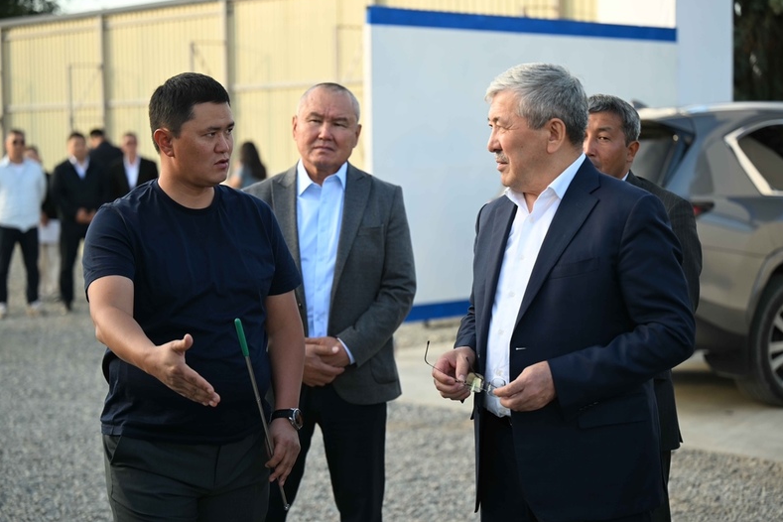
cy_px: 258
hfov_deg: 28.5
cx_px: 395
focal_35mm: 71
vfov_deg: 19.2
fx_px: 1544
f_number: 2.8
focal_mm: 70
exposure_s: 1/320
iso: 200
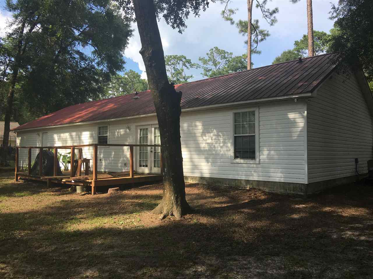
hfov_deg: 61.7
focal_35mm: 29
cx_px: 186
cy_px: 140
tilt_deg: +4.2
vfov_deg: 48.2
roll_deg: +0.0
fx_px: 312
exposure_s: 1/793
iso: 25
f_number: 2.2
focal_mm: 4.15
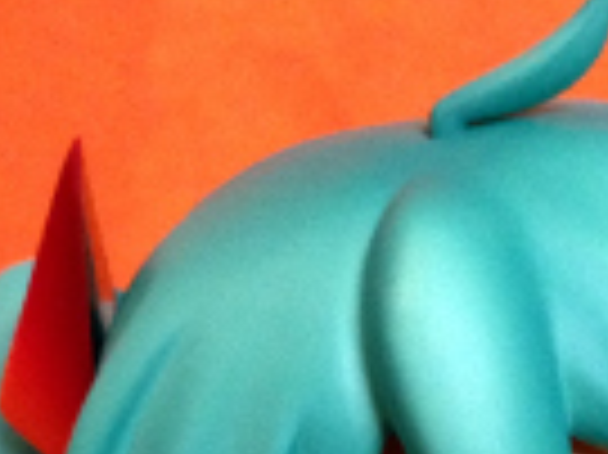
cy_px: 847
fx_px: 2316
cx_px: 536
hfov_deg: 14.8
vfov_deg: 10.5
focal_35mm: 132
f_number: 2.4
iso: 400
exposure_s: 1/17
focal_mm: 4.12
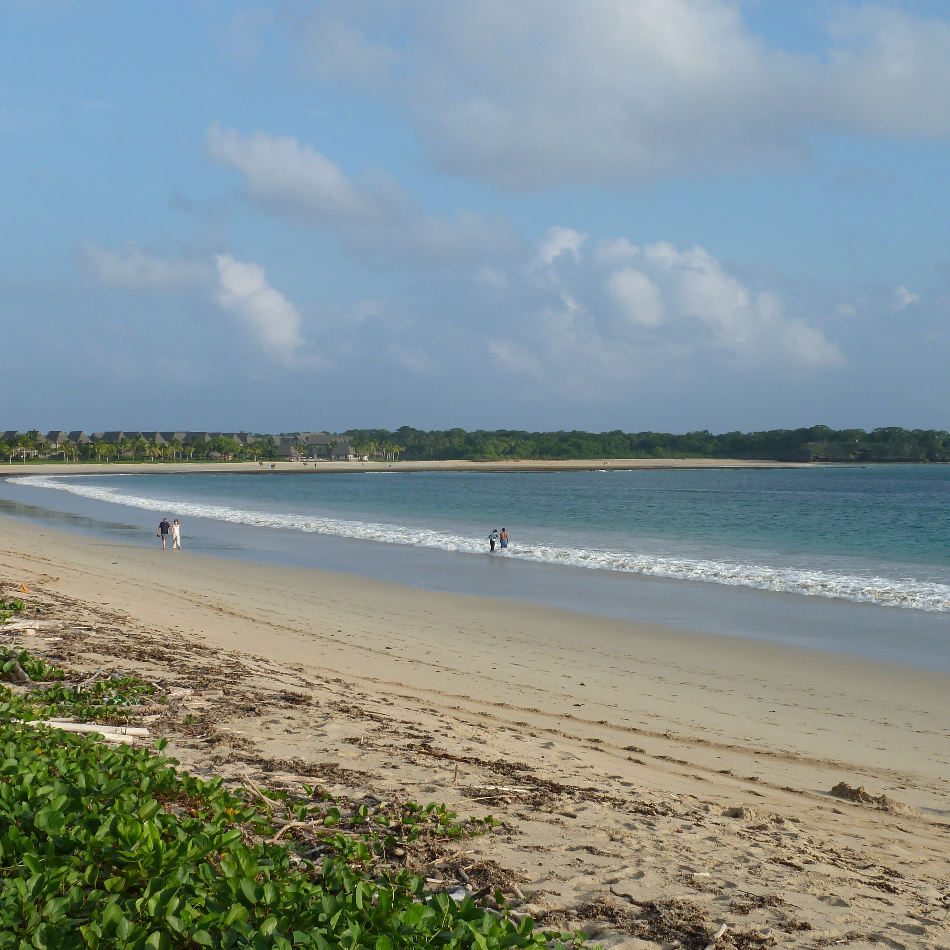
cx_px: 430
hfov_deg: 32.2
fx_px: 1646
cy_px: 484
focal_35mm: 53
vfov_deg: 32.2
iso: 80
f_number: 4.5
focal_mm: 7.3
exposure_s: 1/400
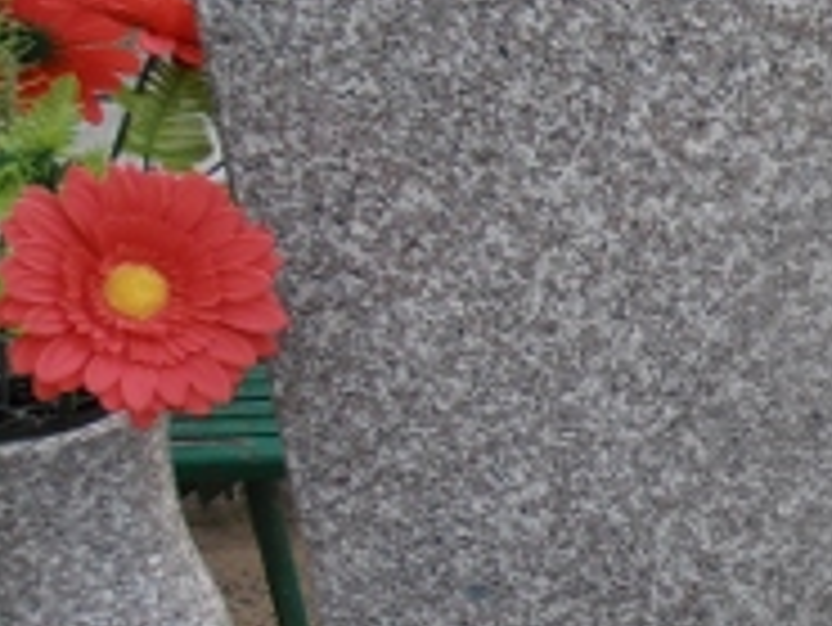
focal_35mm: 83
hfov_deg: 19.8
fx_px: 1996
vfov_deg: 17.8
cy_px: 275
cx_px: 1318
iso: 80
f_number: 3
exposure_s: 1/200
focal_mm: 4.2
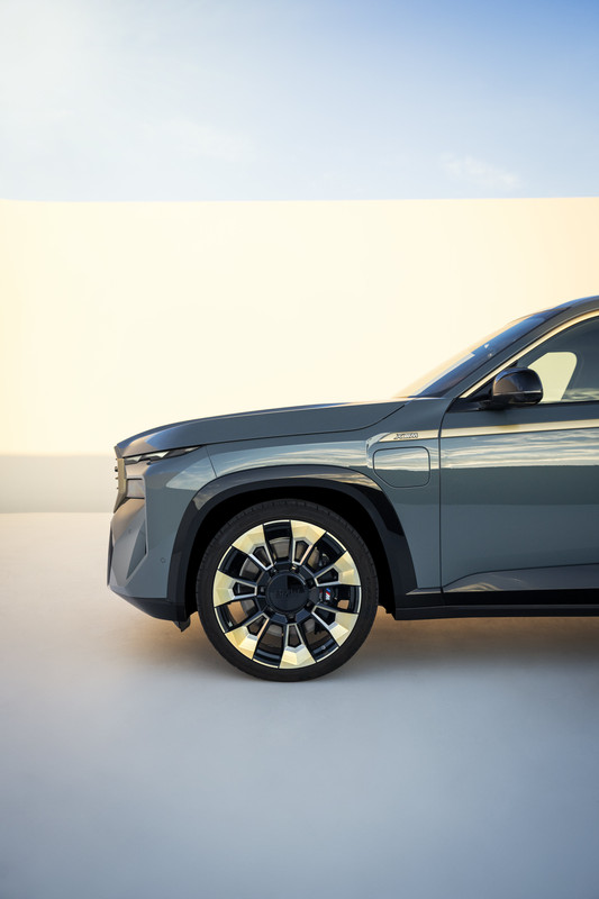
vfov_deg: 54.4
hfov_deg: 37.8
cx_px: 300
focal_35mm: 35
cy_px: 450
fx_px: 874
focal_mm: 35
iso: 400
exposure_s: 1/400
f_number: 3.5
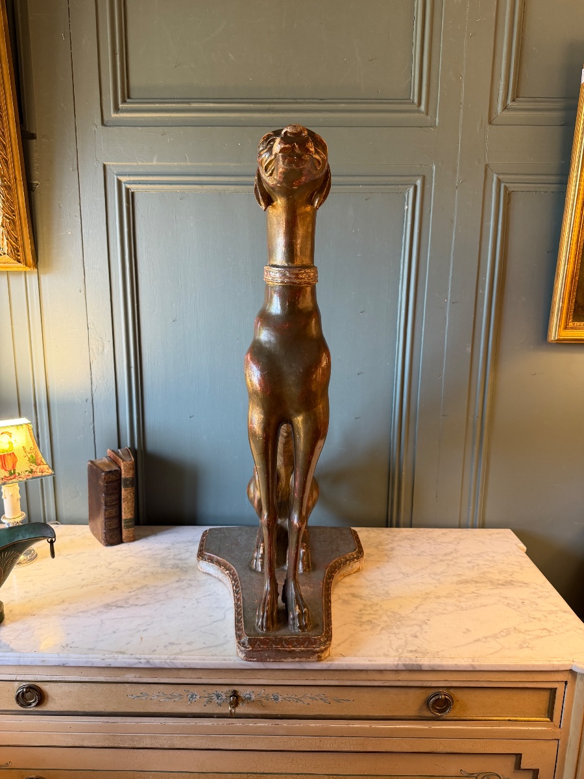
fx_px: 540
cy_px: 390
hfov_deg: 56.8
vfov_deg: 71.6
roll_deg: -1.4
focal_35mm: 24
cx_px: 292
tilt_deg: -10.5
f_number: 1.78
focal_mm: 6.76
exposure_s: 1/85
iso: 200
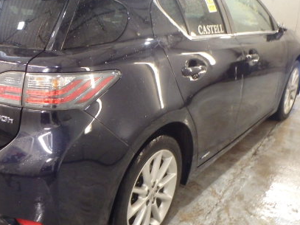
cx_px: 92
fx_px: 381
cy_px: 101
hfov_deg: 42.2
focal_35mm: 44
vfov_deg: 32.8
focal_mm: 5
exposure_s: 1/8
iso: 1000
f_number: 3.9
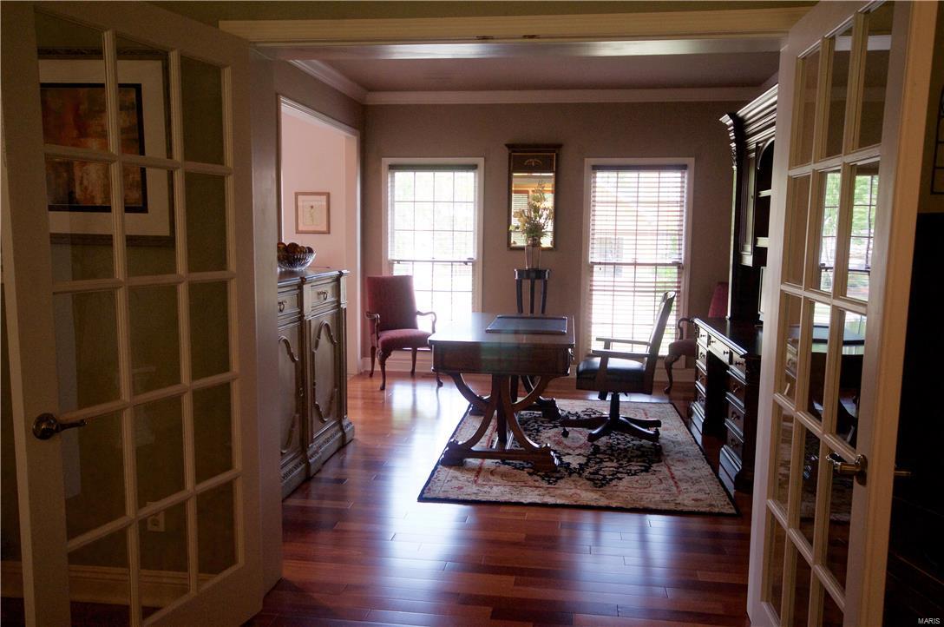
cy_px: 314
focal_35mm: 30
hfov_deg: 62.0
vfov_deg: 43.5
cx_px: 472
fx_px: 785
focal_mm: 20
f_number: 5.6
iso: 800
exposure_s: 1/25
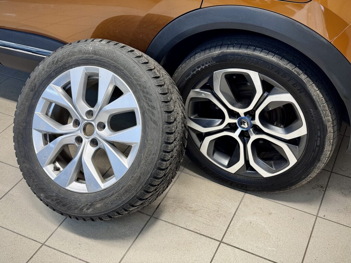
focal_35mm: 48
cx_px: 176
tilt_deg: -37.6
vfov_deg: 30.3
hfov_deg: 39.7
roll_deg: -1.6
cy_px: 132
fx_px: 487
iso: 80
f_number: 1.78
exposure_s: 1/50
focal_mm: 6.76
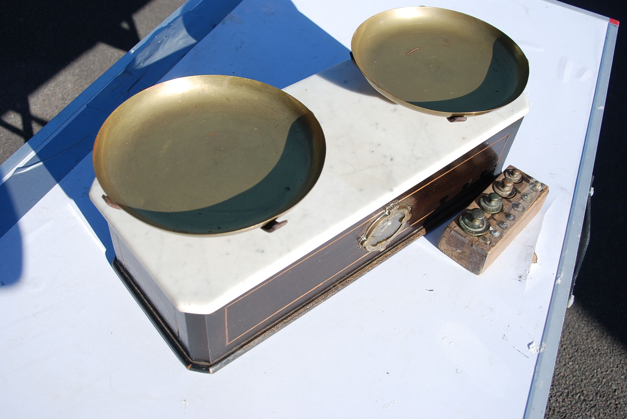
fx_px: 628
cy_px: 210
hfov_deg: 53.1
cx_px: 314
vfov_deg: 37.0
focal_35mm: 36
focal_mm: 24
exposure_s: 1/250
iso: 100
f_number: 8
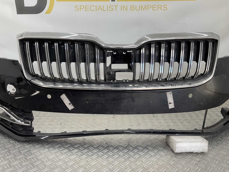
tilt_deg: -15.5
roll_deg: -0.7
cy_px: 86
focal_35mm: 29
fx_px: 192
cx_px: 114
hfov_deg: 61.7
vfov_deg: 48.2
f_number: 1.8
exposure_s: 1/107
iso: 16
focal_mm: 3
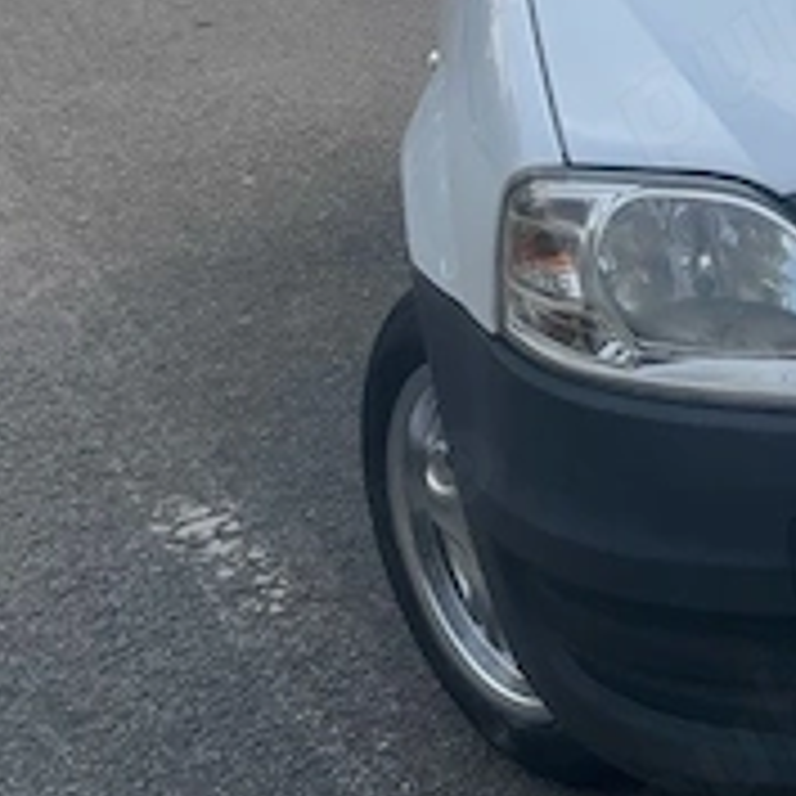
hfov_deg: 20.7
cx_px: 1084
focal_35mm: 75
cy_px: -40
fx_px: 1951
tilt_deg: -9.8
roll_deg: +2.7
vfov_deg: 22.0
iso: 32
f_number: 1.6
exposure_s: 1/1057
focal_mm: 5.1
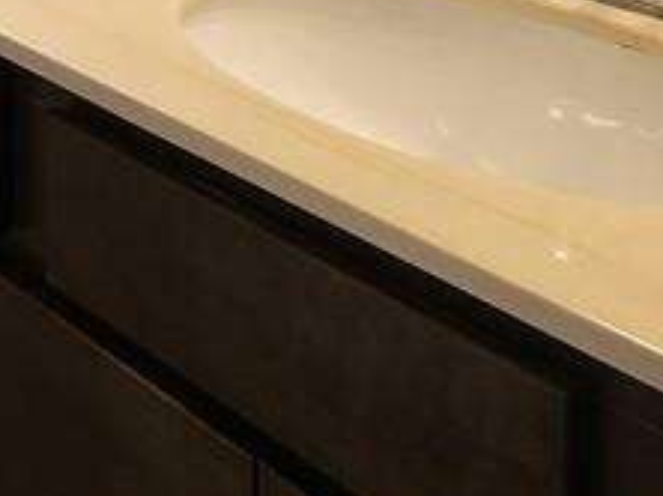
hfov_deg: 26.3
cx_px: -245
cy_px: -421
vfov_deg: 18.5
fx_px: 1148
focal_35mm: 60
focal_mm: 2.2
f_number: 2.2
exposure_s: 1/60
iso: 80
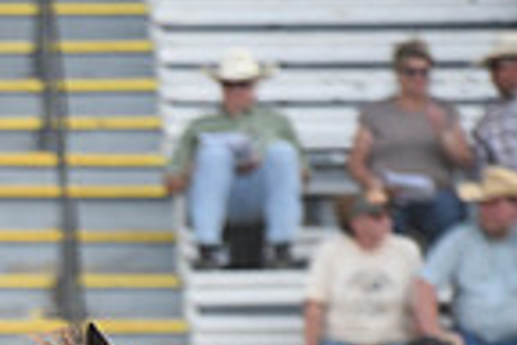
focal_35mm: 805
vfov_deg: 1.7
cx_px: -481
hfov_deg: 2.6
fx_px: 11560
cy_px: 663
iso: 1600
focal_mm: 200
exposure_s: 1/2500
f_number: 2.8
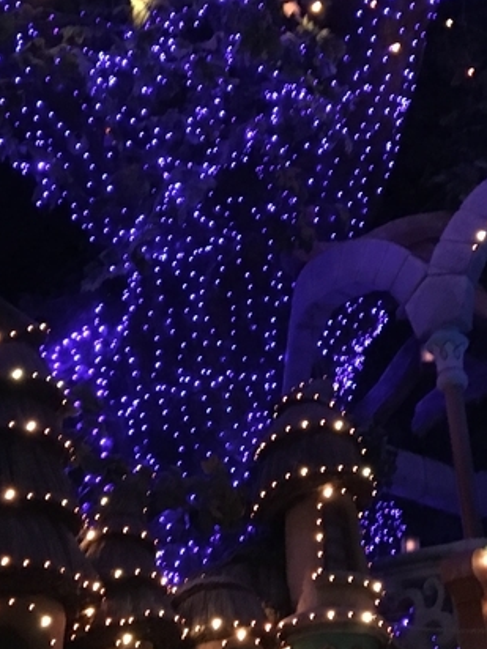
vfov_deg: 27.0
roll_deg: +0.9
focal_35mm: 72
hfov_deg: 20.4
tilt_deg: +34.8
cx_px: 225
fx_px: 1351
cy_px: 373
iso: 500
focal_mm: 4.15
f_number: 2.2
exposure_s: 1/15
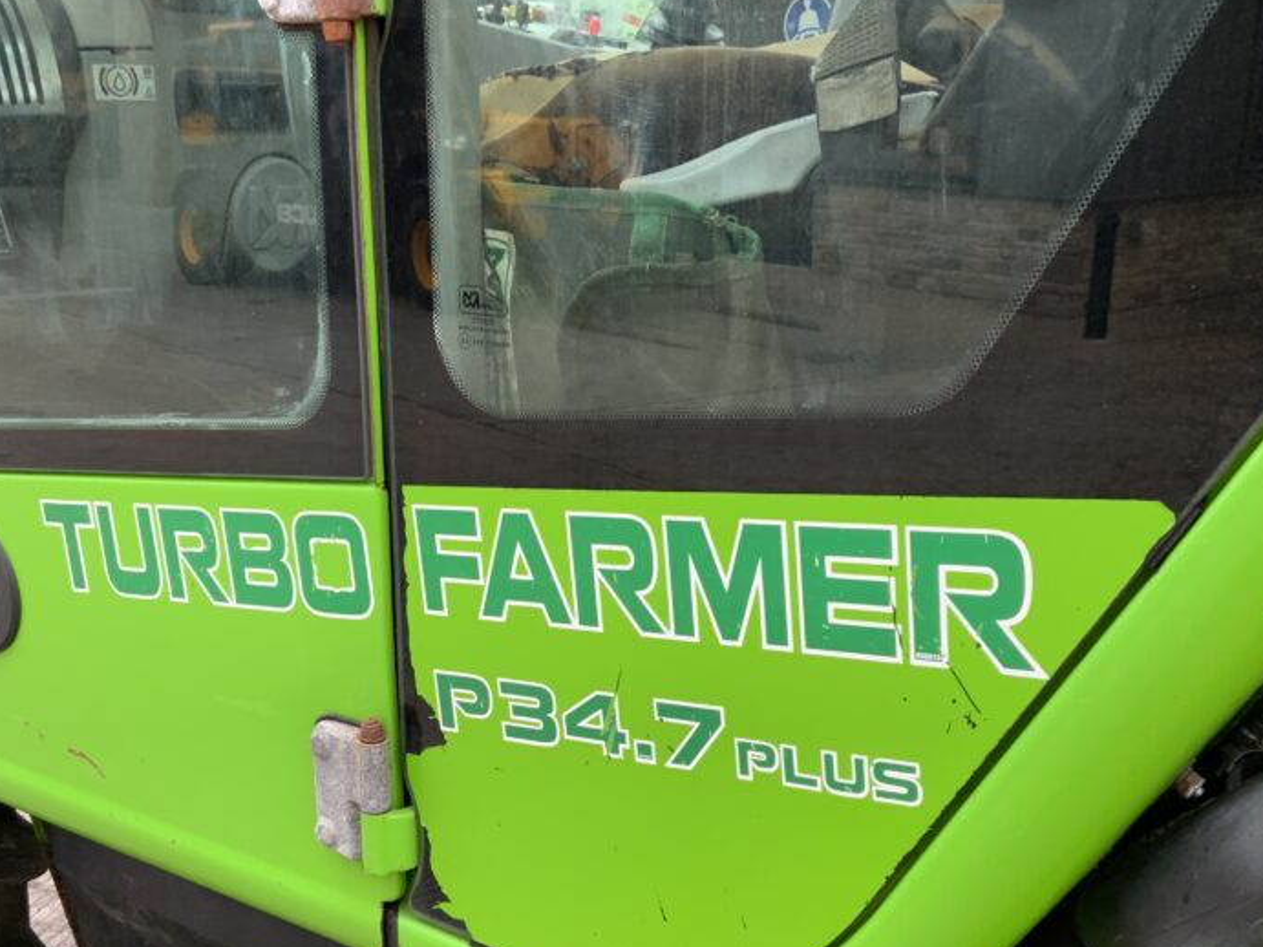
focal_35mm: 43
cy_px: 620
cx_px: 574
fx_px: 1569
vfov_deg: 33.3
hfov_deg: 43.8
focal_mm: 3
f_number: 1.8
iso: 40
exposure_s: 1/122
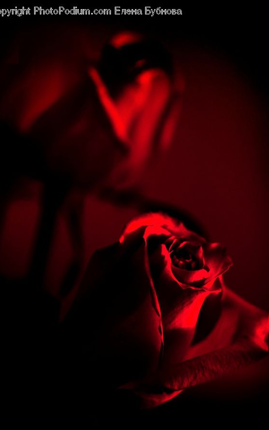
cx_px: 133
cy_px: 216
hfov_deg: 14.7
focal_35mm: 89
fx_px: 1043
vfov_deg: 23.3
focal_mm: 58
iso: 250
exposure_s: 1/2.5
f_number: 2.8
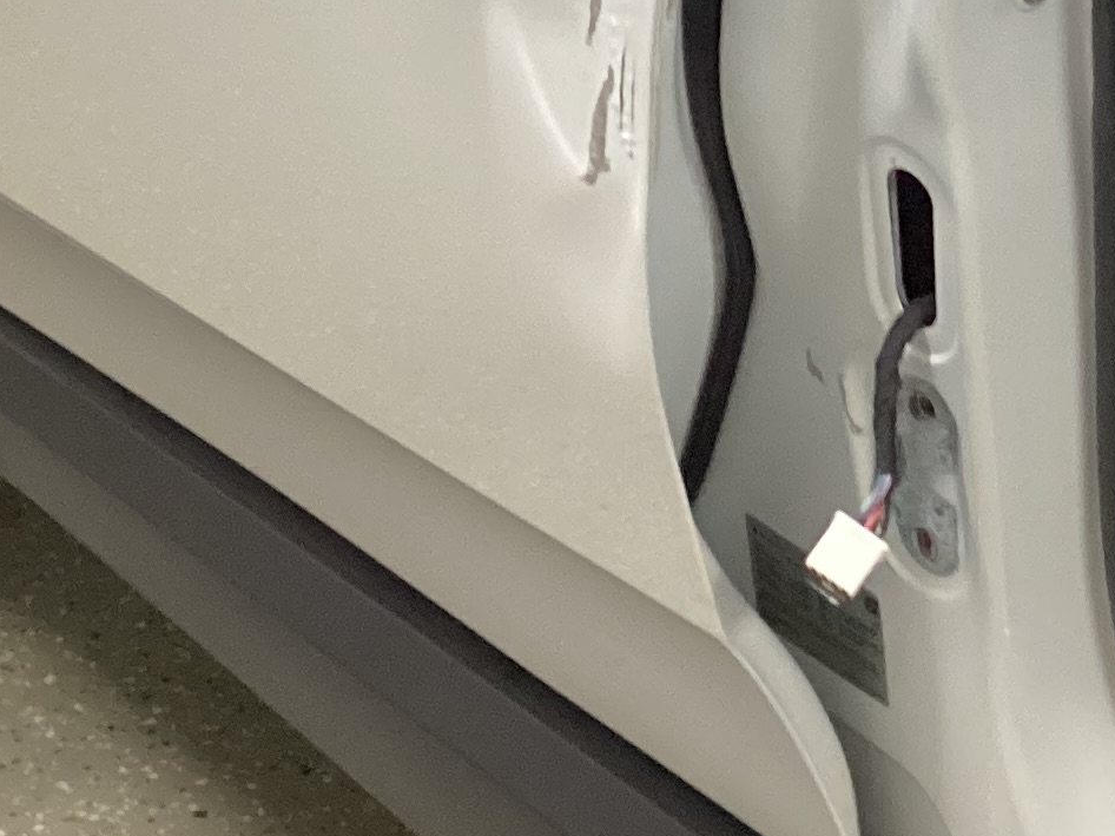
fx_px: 3446
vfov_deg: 13.5
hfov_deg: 18.1
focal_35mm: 107
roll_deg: +6.0
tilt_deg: -26.8
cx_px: 1015
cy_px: -90
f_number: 2.4
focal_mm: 3.3
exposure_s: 1/33
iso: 320
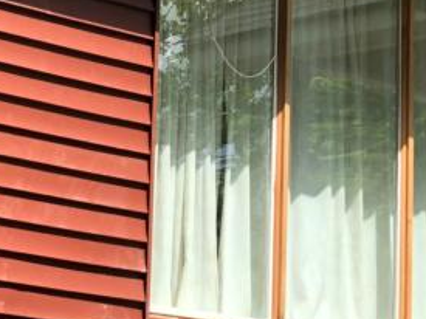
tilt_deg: +17.3
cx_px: 785
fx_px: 2792
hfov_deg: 8.4
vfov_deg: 6.5
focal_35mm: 227
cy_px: -115
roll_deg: +4.5
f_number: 2.4
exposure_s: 1/226
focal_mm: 6
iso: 16
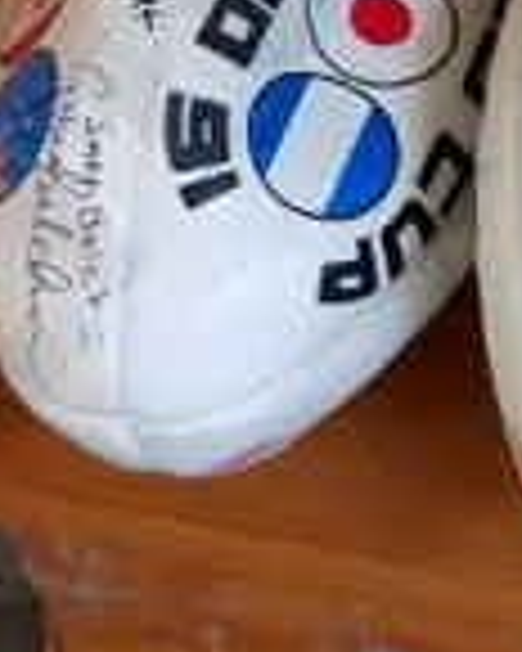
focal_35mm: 275
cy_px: -603
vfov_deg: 6.8
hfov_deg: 5.6
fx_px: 5311
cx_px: 644
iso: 1250
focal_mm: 20
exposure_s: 1/60
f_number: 4.1
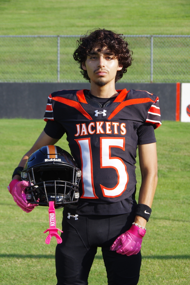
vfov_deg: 25.7
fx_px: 625
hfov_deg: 17.3
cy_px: 142
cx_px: 95
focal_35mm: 79
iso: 200
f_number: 7.1
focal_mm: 53
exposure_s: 1/400
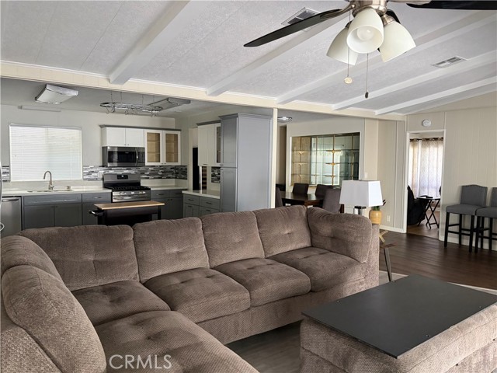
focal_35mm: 26
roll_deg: -2.1
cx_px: 248
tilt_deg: -3.0
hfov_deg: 67.3
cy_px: 186
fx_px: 373
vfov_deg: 53.1
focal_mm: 5.96
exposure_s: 1/60
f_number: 1.6
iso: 320
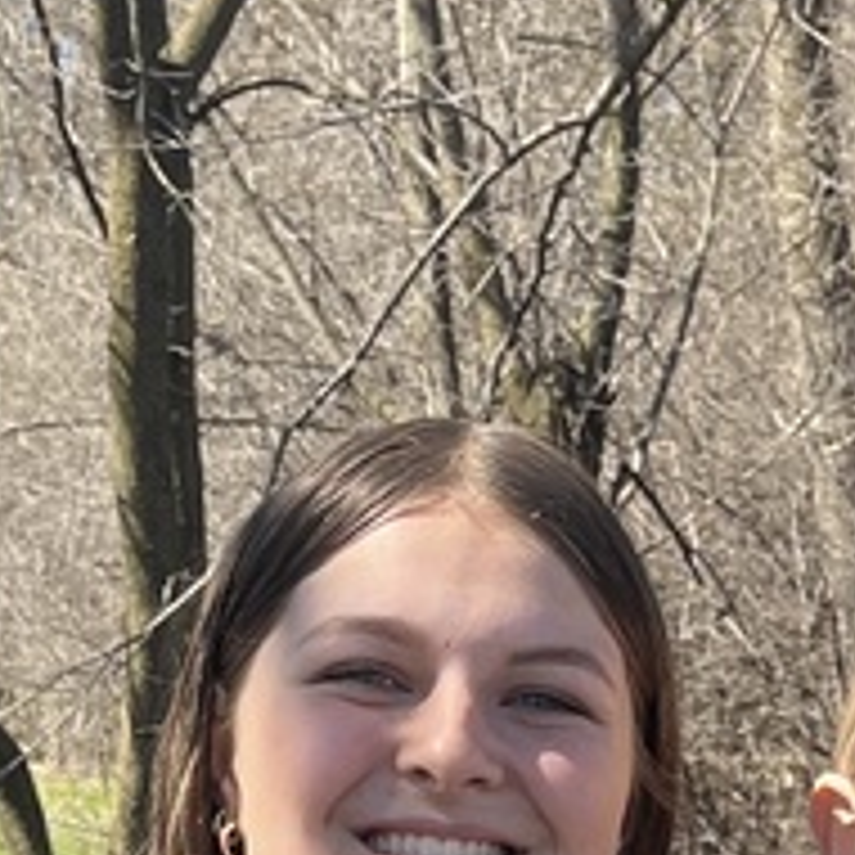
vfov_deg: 12.4
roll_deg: -0.7
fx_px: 3465
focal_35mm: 124
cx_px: 662
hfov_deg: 14.0
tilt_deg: -18.4
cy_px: 1732
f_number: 1.6
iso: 50
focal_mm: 5.1
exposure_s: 1/928
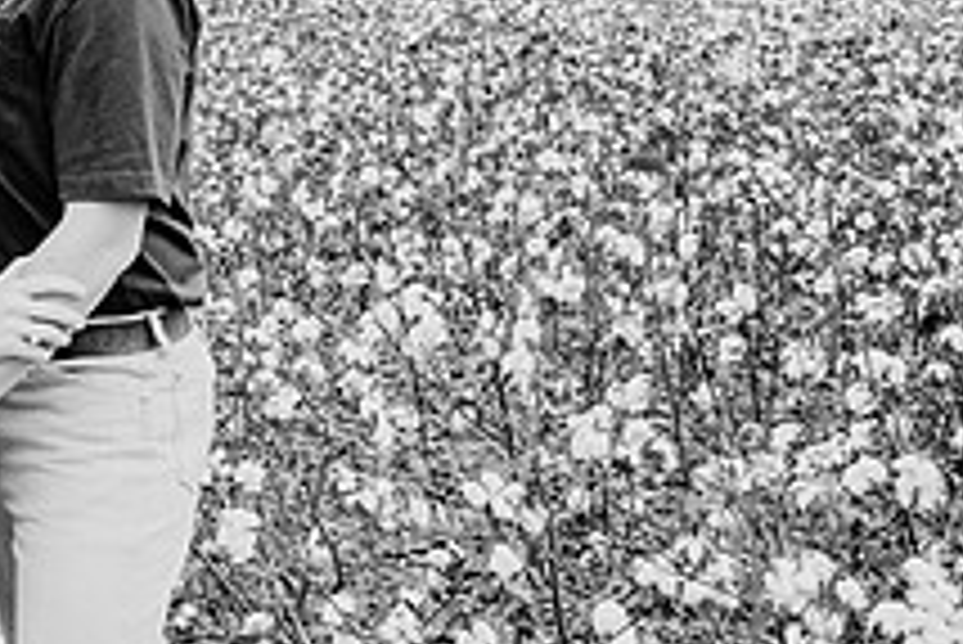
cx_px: -50
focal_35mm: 65
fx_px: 1740
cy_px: -146
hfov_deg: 28.6
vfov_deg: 19.6
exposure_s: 1/640
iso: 400
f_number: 4
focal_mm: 24
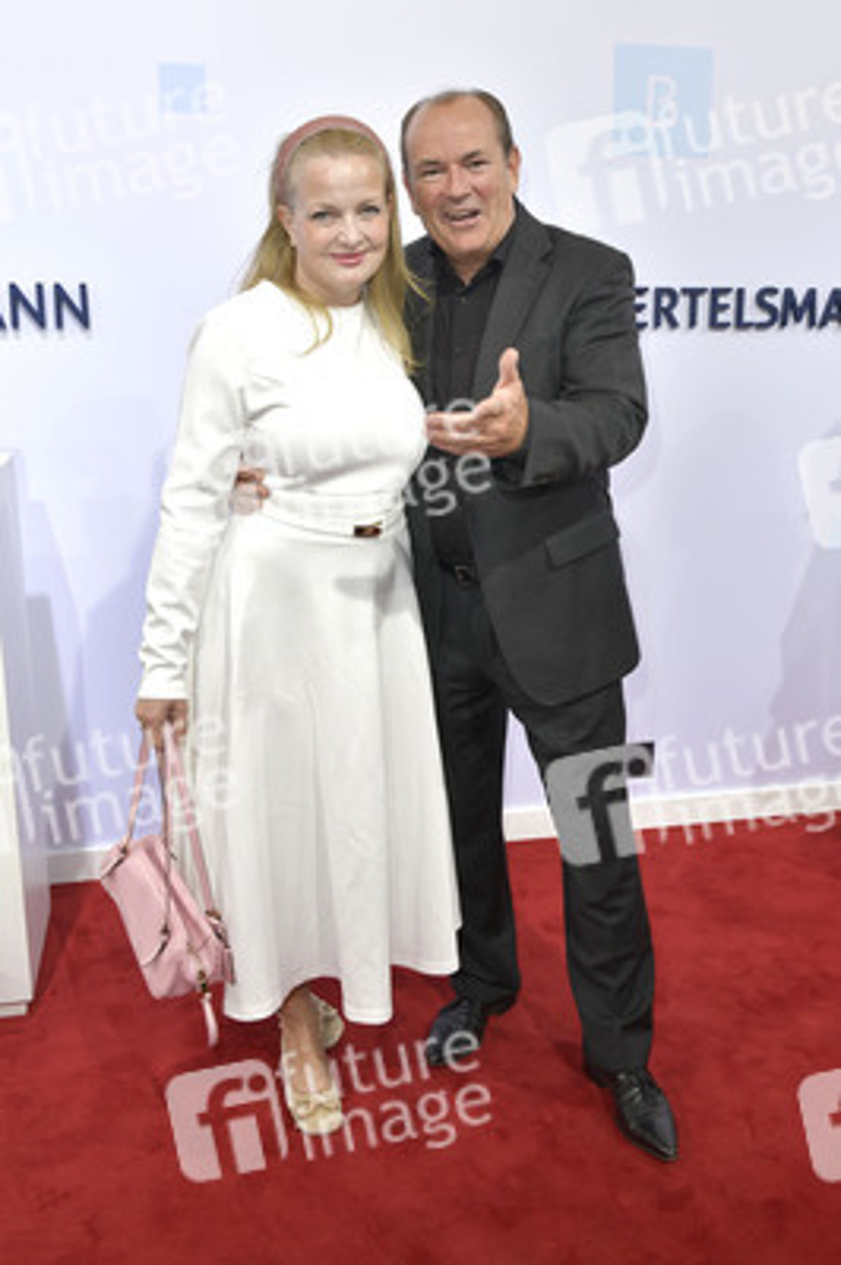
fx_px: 1123
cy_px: 632
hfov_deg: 41.0
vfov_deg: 58.8
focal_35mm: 32
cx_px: 420
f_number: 7.1
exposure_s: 1/160
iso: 320
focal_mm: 32
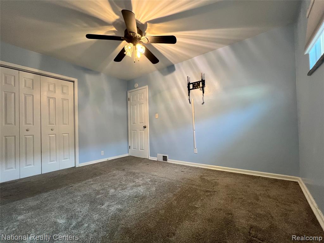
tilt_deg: +1.6
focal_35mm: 13
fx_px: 122
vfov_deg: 89.9
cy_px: 122
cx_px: 162
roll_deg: +0.8
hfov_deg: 106.2
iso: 250
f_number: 1.8
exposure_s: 1/60
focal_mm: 1.57
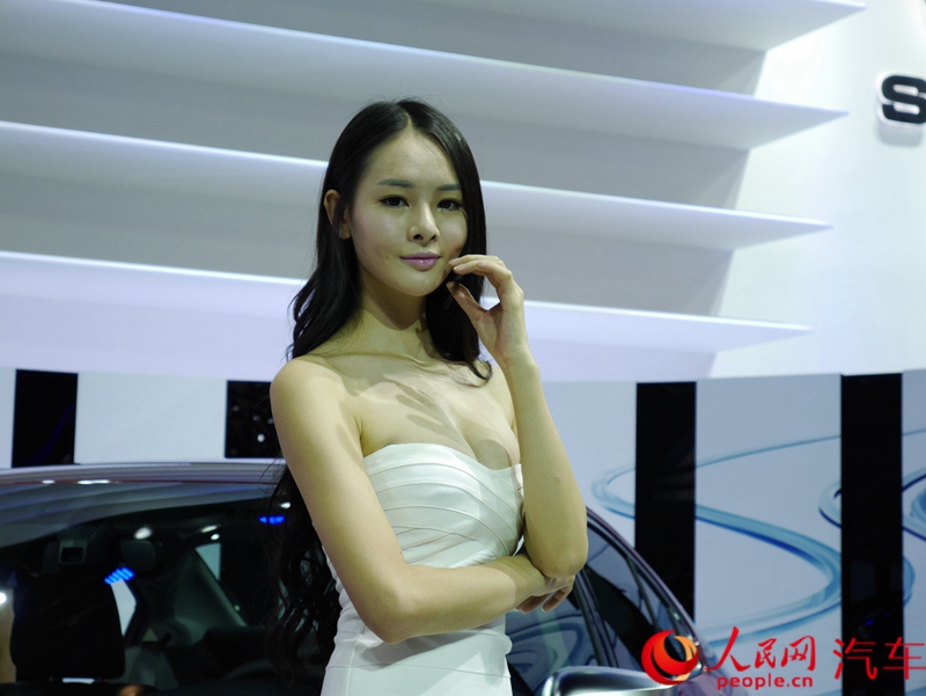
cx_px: 463
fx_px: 2248
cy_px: 348
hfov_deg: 23.3
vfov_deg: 17.6
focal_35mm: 84
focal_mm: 42
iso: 250
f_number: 5.6
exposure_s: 1/80
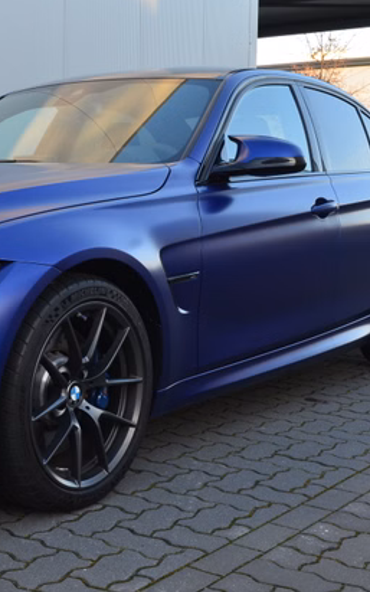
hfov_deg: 22.1
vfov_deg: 35.7
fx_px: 919
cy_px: 290
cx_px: 24
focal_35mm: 57
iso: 400
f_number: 9
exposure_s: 1/40
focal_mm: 24
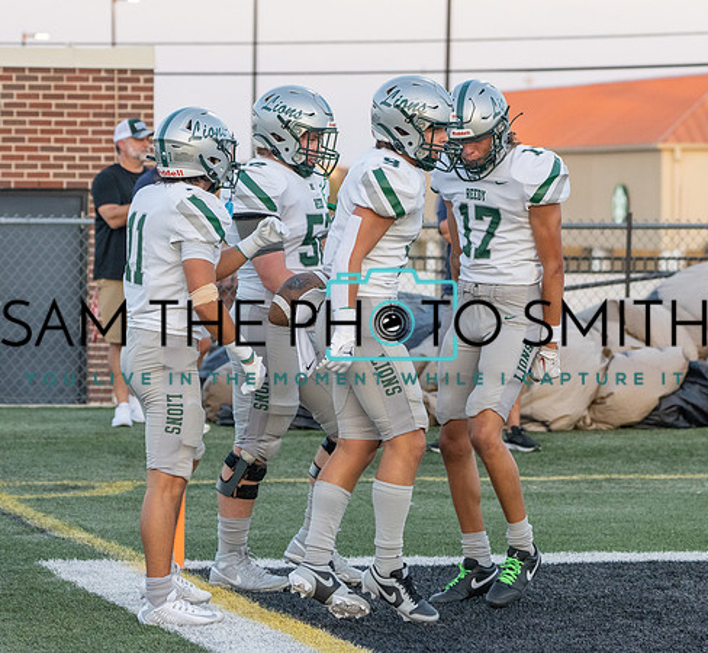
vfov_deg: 9.2
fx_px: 4040
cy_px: 295
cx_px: 409
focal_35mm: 182
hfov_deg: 10.0
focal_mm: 133
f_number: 5.6
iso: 2500
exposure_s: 1/1000
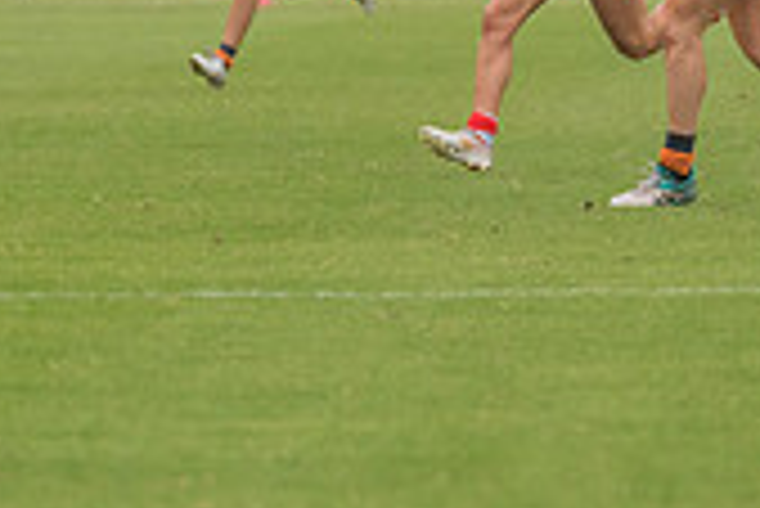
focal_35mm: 1033
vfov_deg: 1.3
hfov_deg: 2.0
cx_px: -579
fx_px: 21826
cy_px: -238
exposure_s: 1/1600
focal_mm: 270
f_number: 8
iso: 800
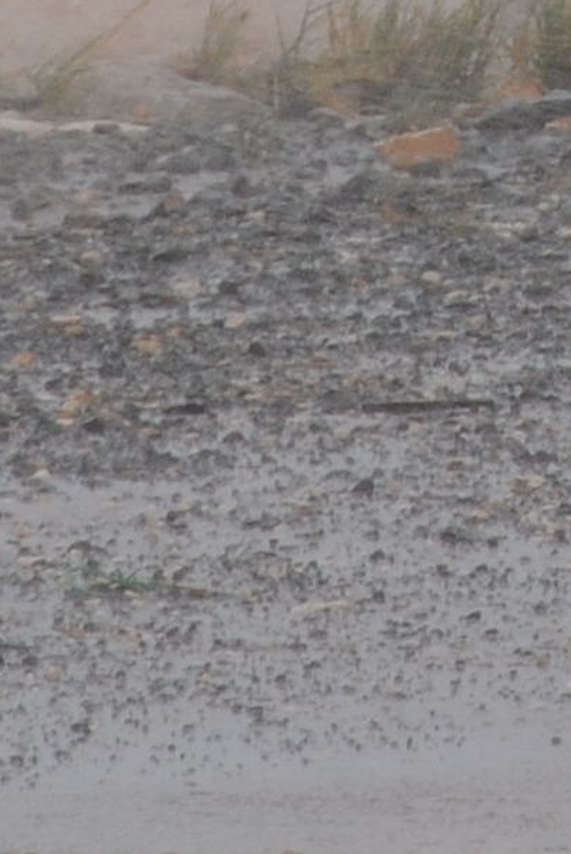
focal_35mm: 2133
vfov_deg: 1.0
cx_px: 861
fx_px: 50685
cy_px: -854
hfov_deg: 0.6
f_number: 11
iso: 400
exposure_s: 1/250
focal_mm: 200
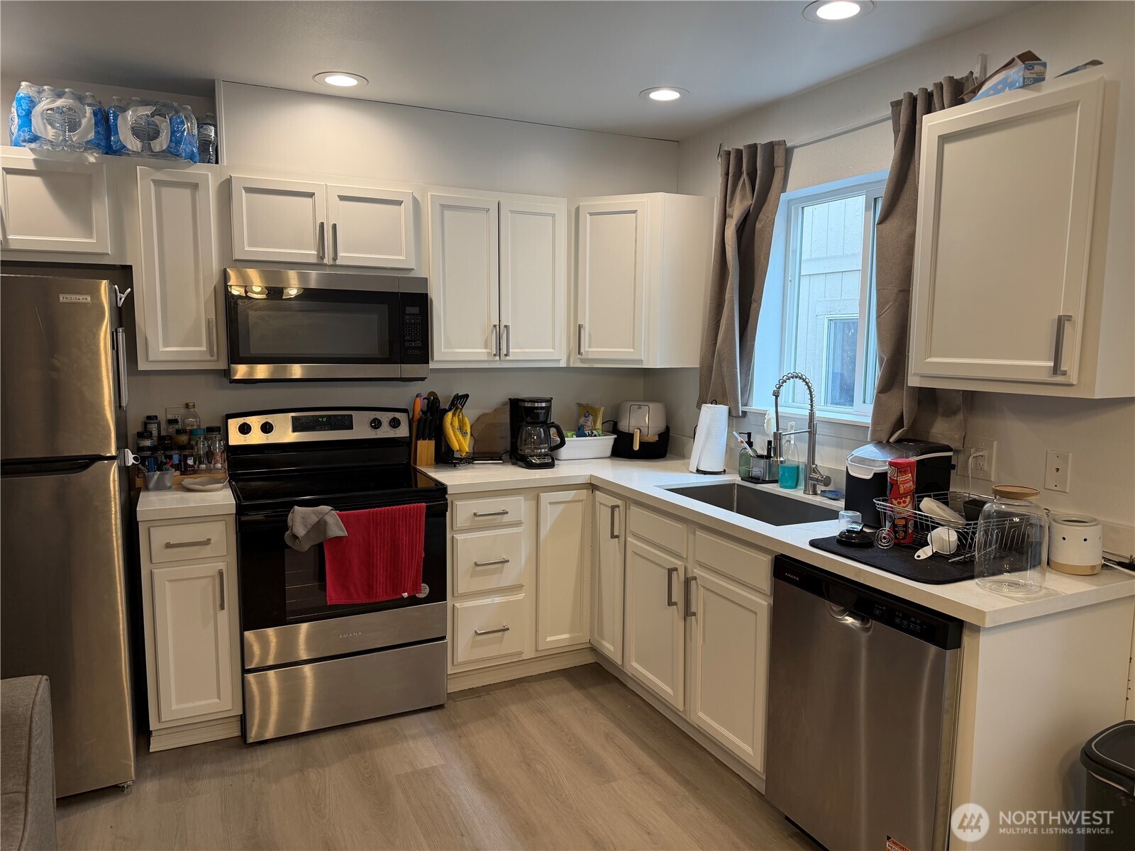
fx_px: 787
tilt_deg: -5.9
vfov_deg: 56.8
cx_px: 568
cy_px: 426
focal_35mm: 24
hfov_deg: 71.6
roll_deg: +0.7
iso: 125
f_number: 1.78
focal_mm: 6.76
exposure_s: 1/120
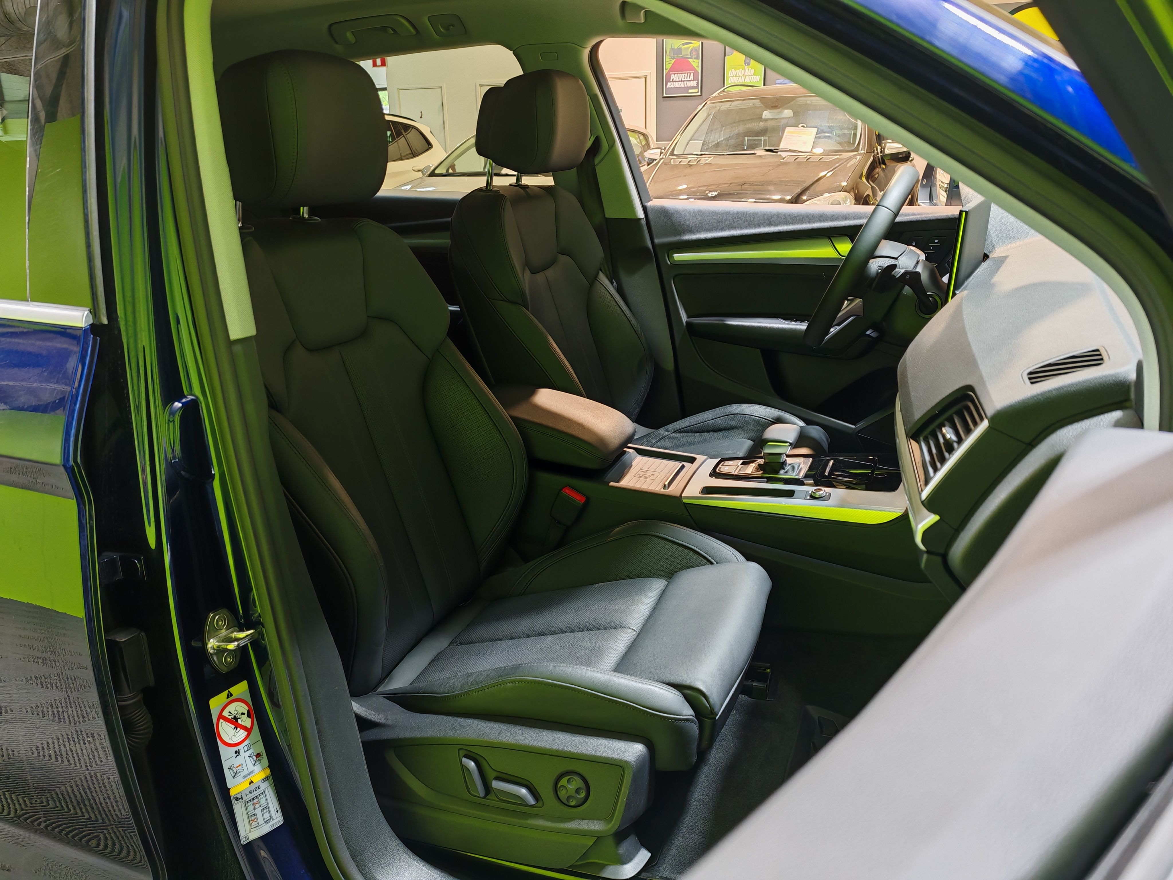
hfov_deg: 65.3
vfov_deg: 51.4
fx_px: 915
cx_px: 586
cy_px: 440
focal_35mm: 27
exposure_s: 1/50
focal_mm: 6.83
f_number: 1.4
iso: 100
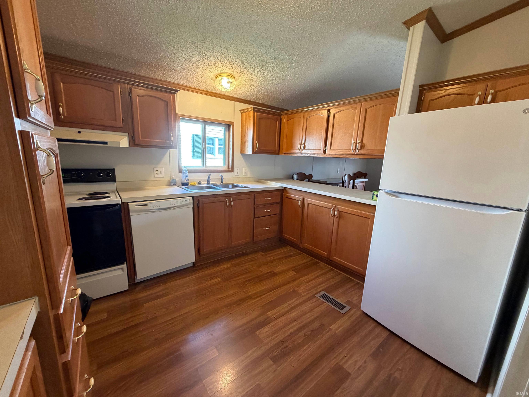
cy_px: 198
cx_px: 264
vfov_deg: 85.7
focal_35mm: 14
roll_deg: -2.2
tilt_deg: -11.9
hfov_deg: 102.1
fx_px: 214
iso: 320
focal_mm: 2.22
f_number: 2.2
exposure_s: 1/60
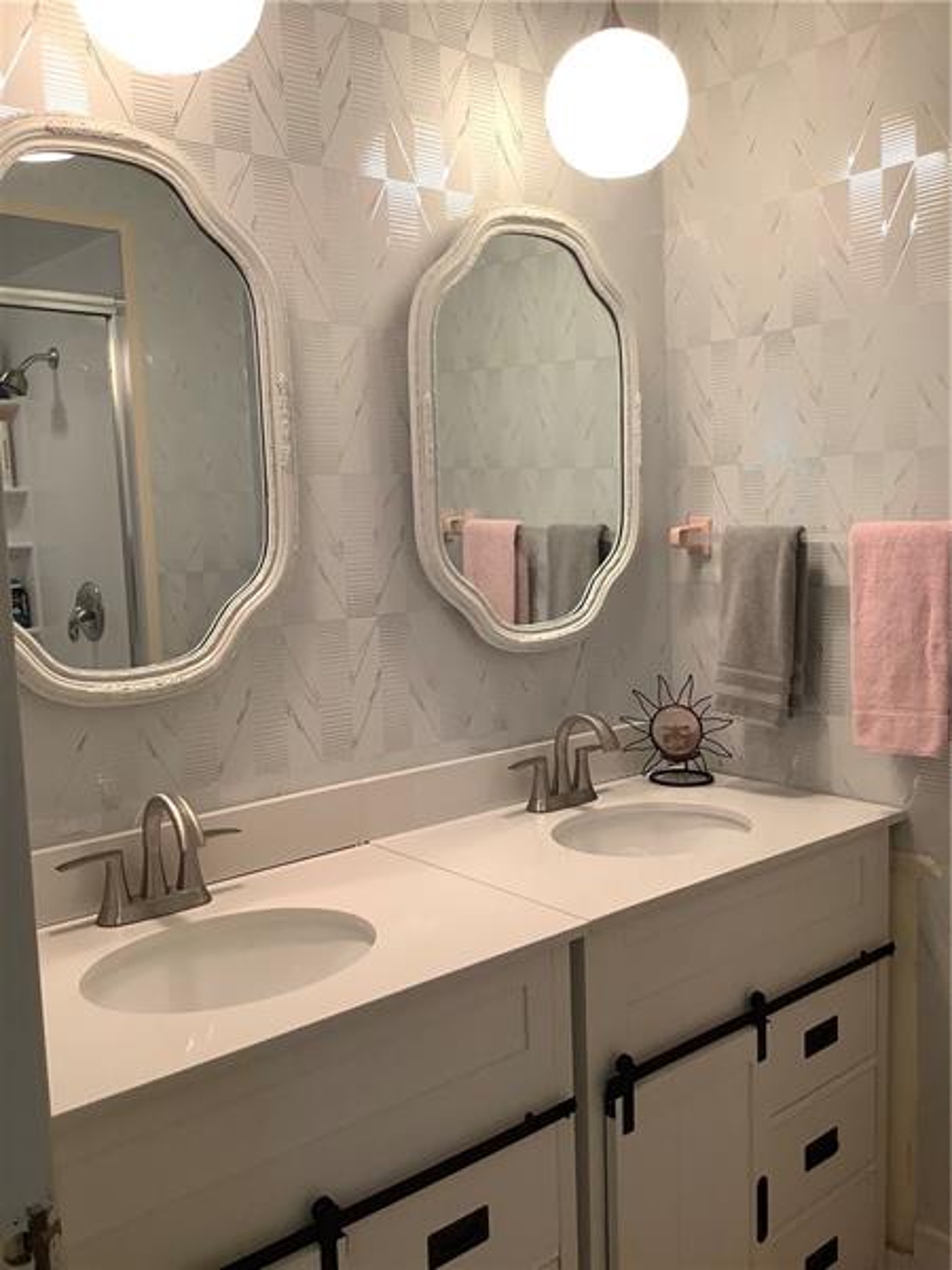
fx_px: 1137
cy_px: 635
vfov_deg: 58.4
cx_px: 476
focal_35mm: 31
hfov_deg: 45.4
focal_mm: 3.3
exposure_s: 1/60
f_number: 2.4
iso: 100
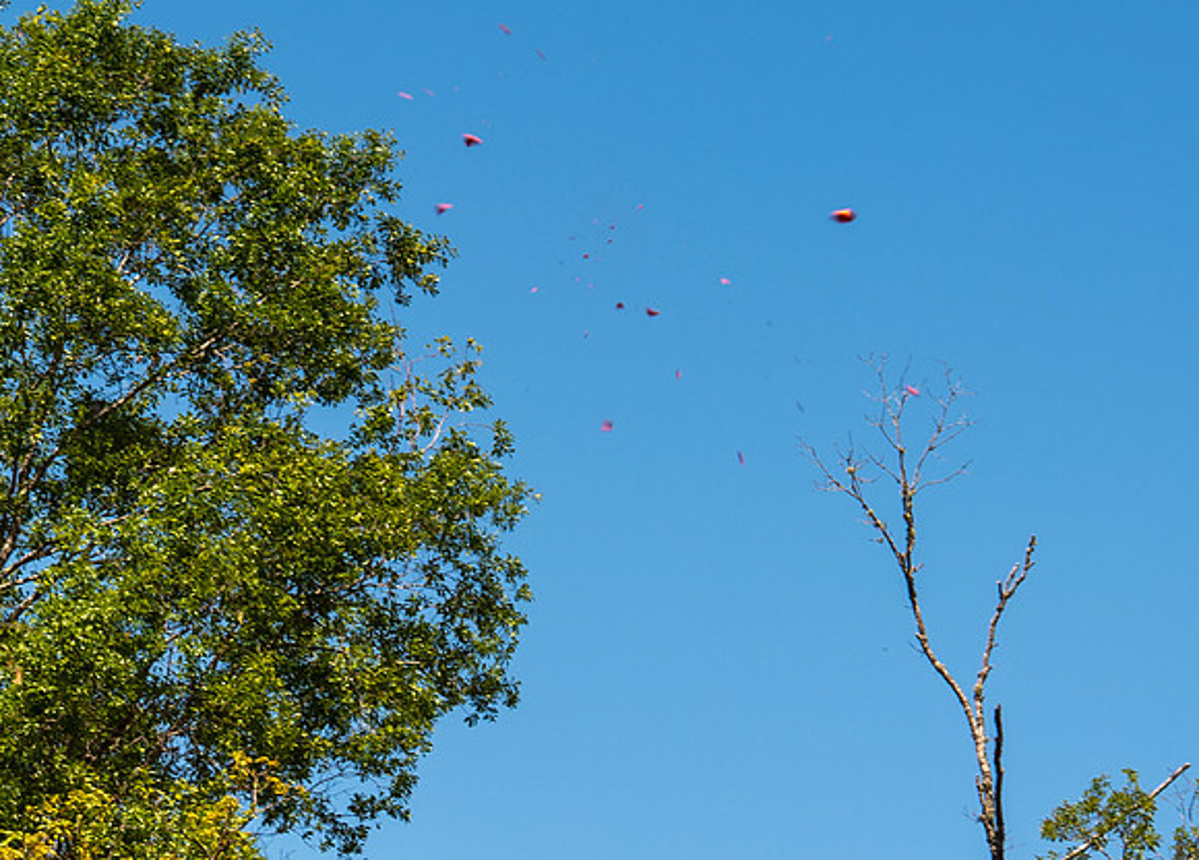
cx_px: 167
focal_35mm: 320
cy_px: 710
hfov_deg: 6.3
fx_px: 10921
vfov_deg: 4.5
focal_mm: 122
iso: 100
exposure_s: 1/200
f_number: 8
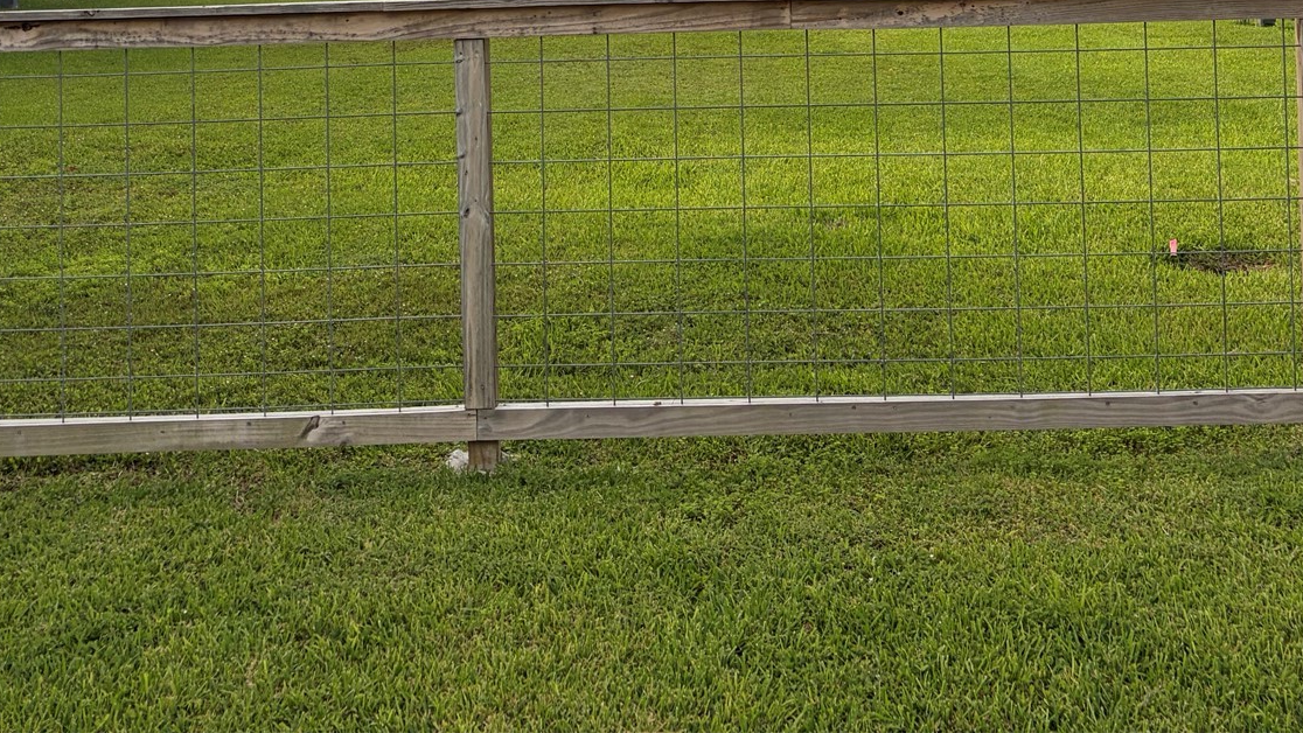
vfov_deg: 21.3
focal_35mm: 52
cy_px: -162
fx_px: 1797
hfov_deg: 39.8
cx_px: 732
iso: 50
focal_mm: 5.96
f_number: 1.6
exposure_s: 1/4065
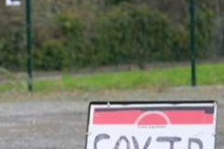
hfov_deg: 4.5
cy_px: 108
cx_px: -66
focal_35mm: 454
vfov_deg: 3.0
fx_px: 2821
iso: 800
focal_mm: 94.5
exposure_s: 1/240
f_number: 2.8
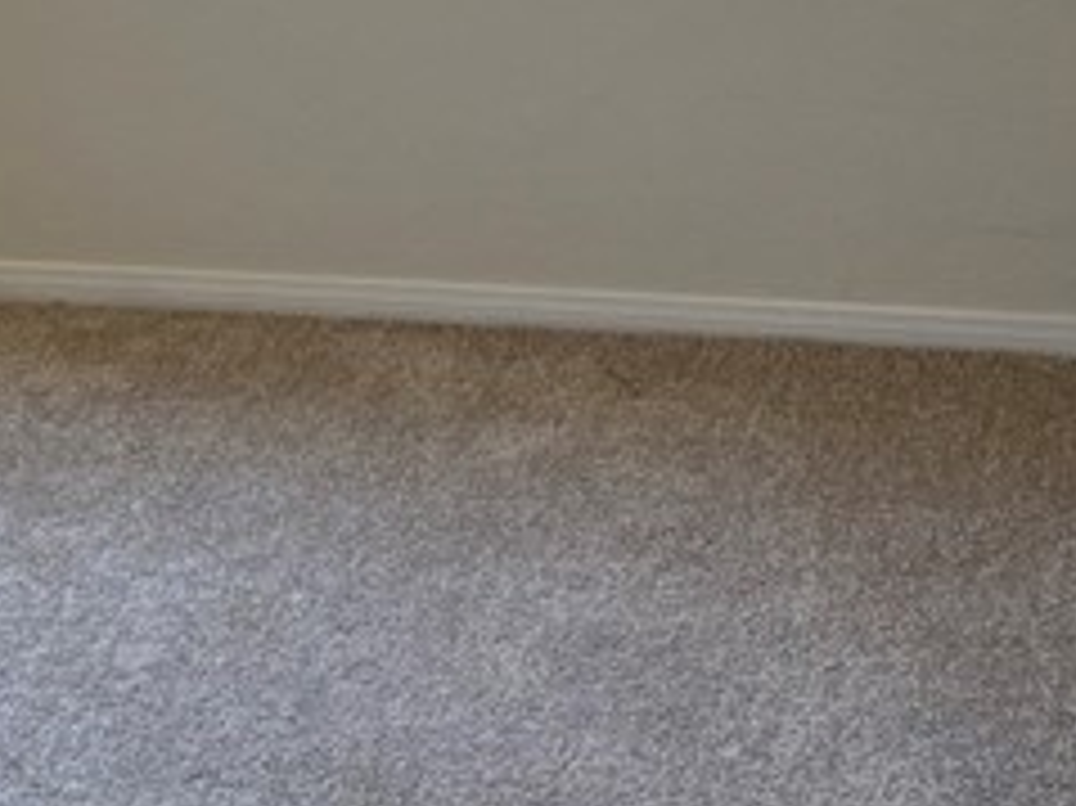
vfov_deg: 13.2
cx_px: 473
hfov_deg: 19.1
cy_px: -554
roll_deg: +1.3
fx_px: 3200
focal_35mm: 103
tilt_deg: -5.7
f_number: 1.78
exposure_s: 1/121
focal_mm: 6.76
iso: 100
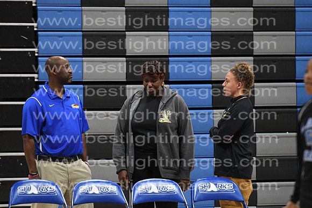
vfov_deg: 4.6
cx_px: 156
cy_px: 104
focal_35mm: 300
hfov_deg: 6.9
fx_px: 2600
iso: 5000
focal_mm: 200
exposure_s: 1/640
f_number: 3.5
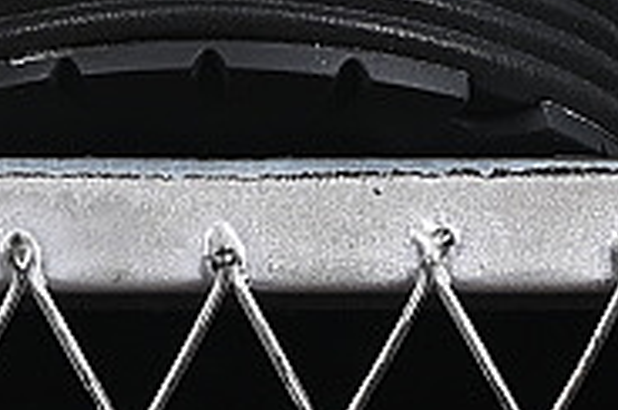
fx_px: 7557
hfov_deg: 4.7
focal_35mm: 441
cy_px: -591
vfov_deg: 3.1
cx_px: -138
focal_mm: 50
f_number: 6.3
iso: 160
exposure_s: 1/60
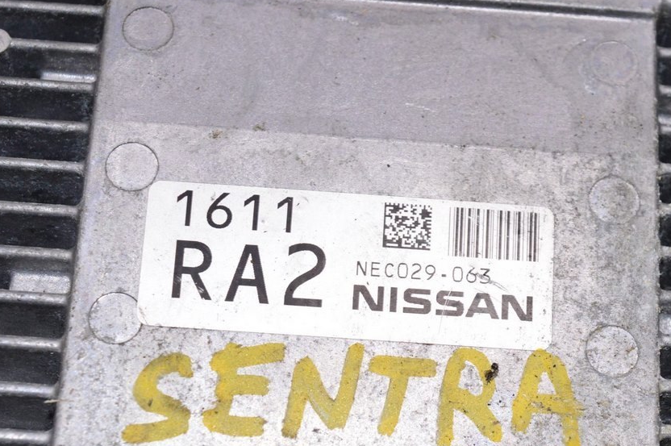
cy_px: 271
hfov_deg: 21.2
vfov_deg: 14.2
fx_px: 1788
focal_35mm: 96
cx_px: 398
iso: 1600
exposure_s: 1/160
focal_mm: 52
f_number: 8
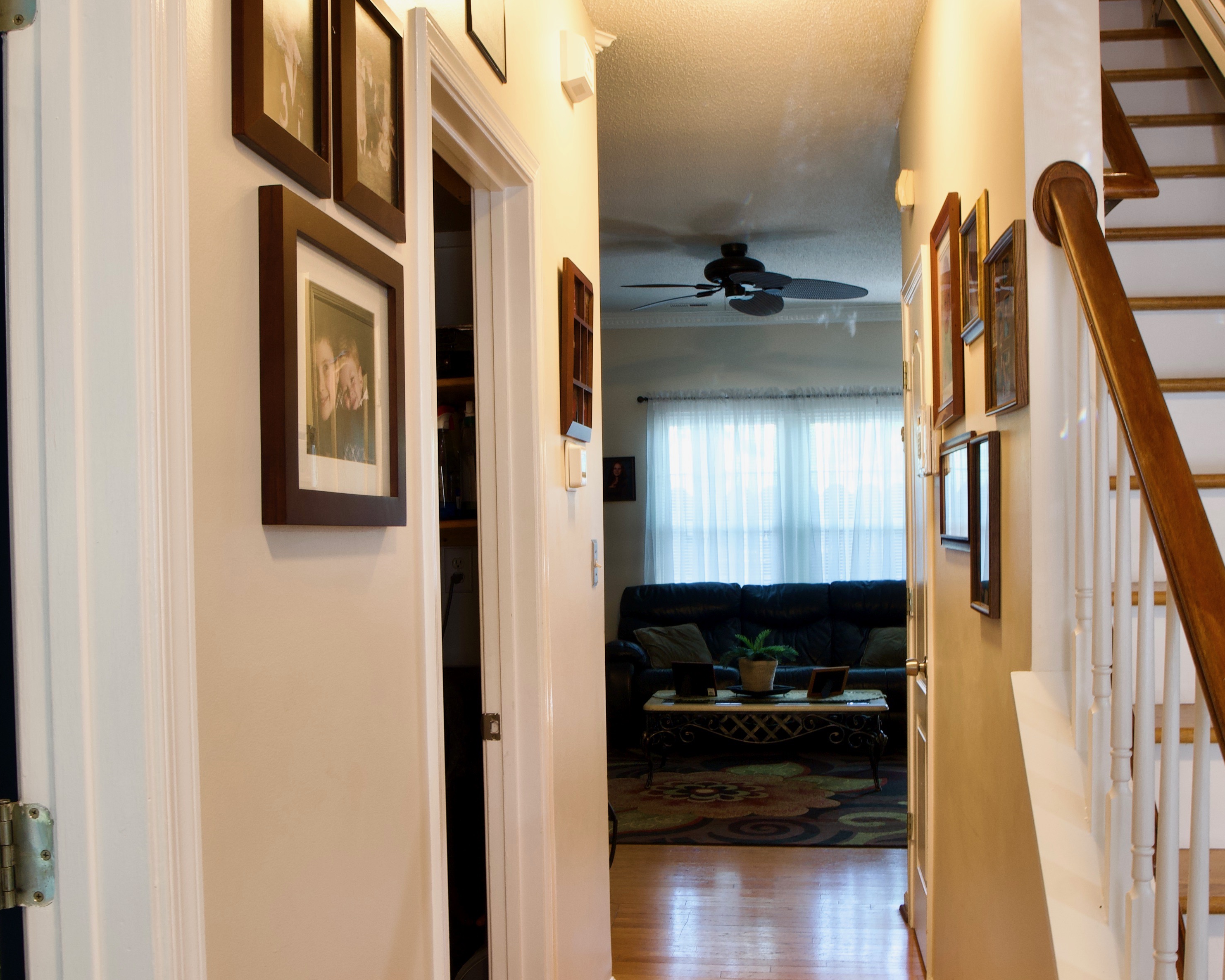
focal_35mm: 35
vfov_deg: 42.2
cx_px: 629
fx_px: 1269
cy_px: 540
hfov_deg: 51.5
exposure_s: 1/2
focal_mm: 16
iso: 320
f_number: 11
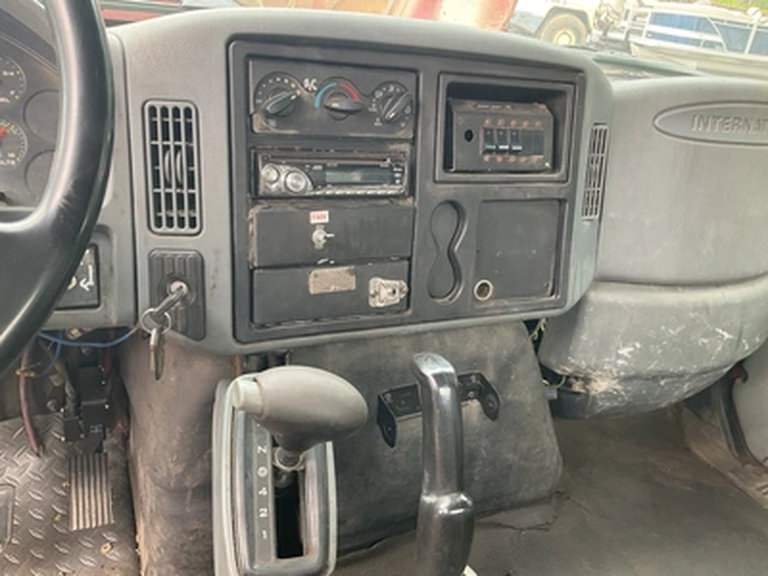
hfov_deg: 61.7
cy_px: 288
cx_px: 384
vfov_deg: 48.2
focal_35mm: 29
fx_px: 643
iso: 64
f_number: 1.8
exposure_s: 1/122
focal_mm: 3
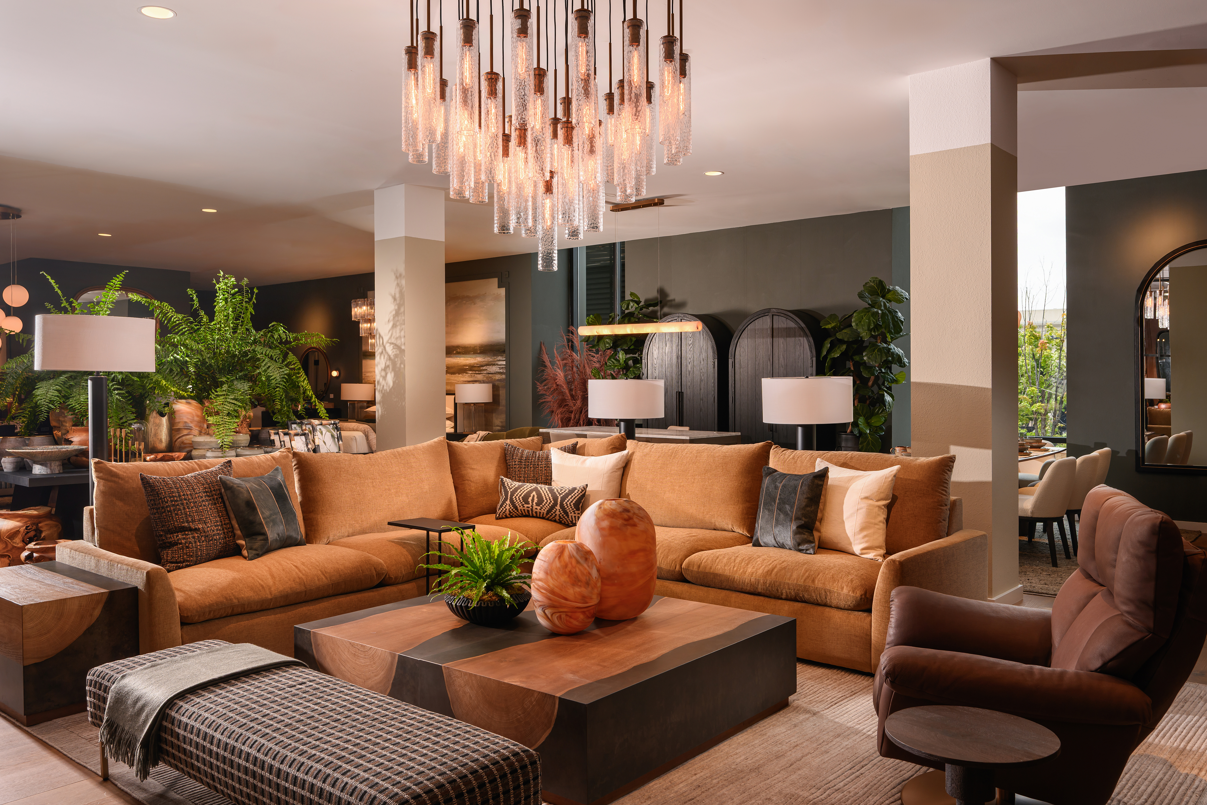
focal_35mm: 27
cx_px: 604
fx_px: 905
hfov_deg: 67.4
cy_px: 402
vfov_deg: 47.9
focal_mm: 27
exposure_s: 1/60
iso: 125
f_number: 8
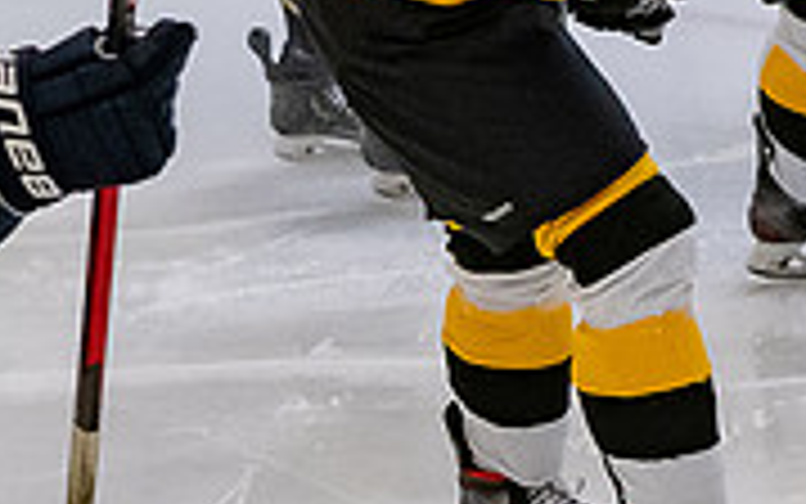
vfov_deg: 2.5
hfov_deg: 4.0
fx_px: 11360
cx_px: 1120
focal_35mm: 517
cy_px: -463
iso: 2500
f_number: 3.5
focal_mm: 75
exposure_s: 1/800
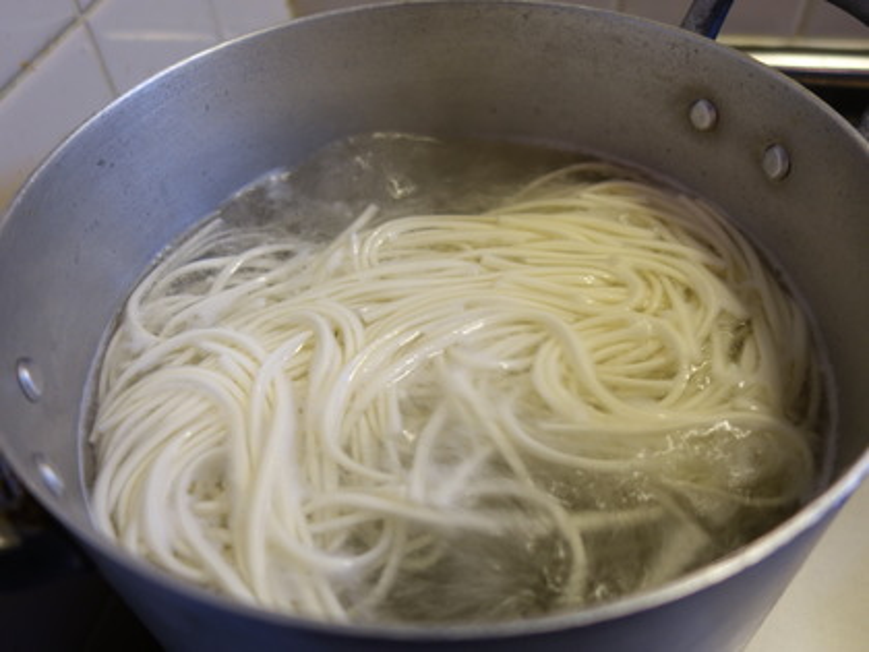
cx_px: 434
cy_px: 326
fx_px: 703
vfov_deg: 49.7
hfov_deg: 63.4
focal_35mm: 28
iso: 160
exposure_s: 1/30
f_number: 2
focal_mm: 10.4
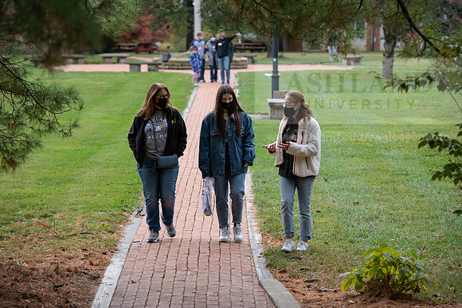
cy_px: 154
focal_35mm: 135
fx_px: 1733
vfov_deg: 10.2
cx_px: 231
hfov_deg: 15.2
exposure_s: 1/400
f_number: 4.5
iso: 250
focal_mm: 135
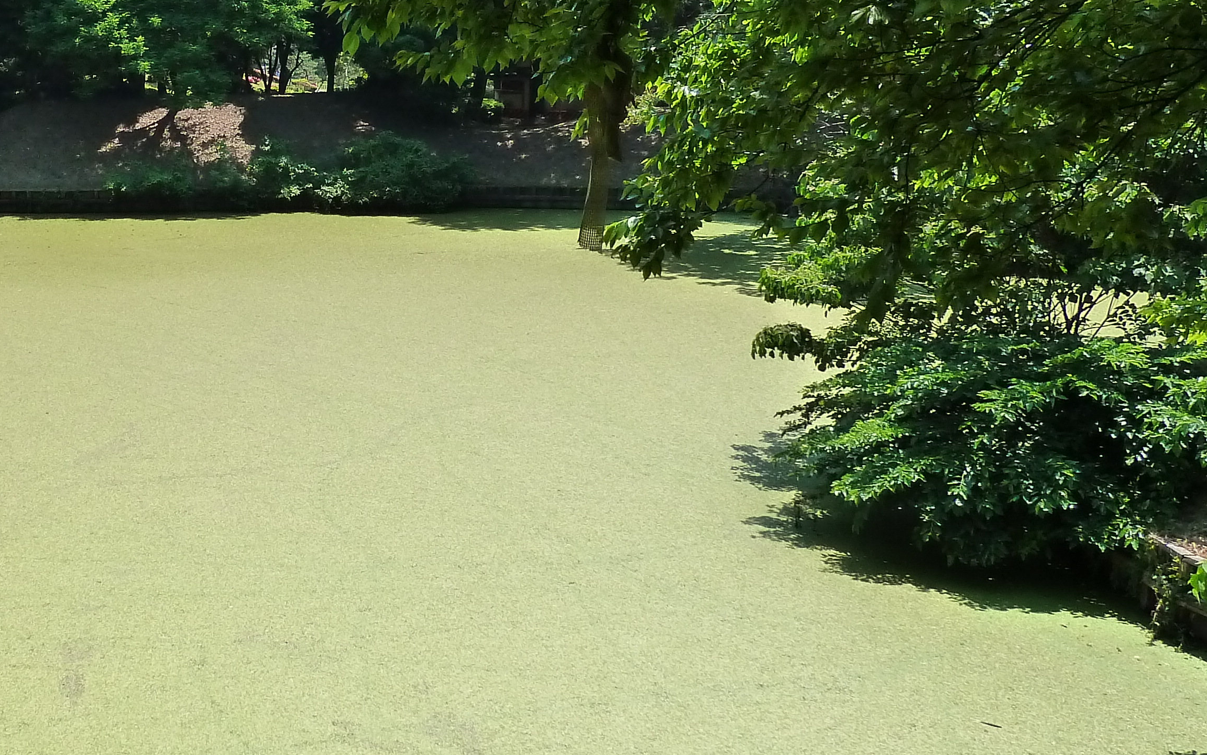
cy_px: 198
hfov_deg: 41.1
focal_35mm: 46
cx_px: 196
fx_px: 1513
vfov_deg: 27.6
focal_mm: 4.1
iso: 200
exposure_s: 1/400
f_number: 4
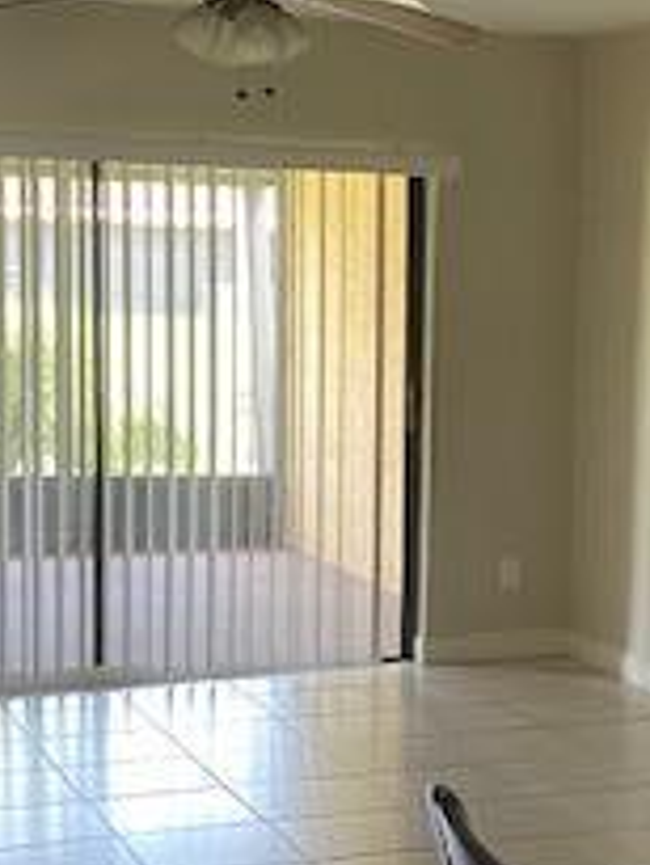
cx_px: 604
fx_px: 2026
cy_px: 494
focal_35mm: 81
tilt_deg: -5.5
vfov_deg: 24.1
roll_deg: -1.2
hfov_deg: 17.9
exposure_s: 1/60
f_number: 1.8
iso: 160
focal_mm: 4.25
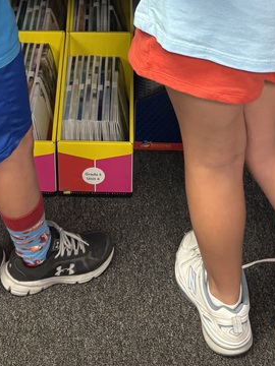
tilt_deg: -24.9
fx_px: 784
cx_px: 117
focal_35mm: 74
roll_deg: +1.0
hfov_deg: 19.9
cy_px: -65
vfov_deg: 24.1
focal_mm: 5.96
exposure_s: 1/60
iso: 125
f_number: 1.6
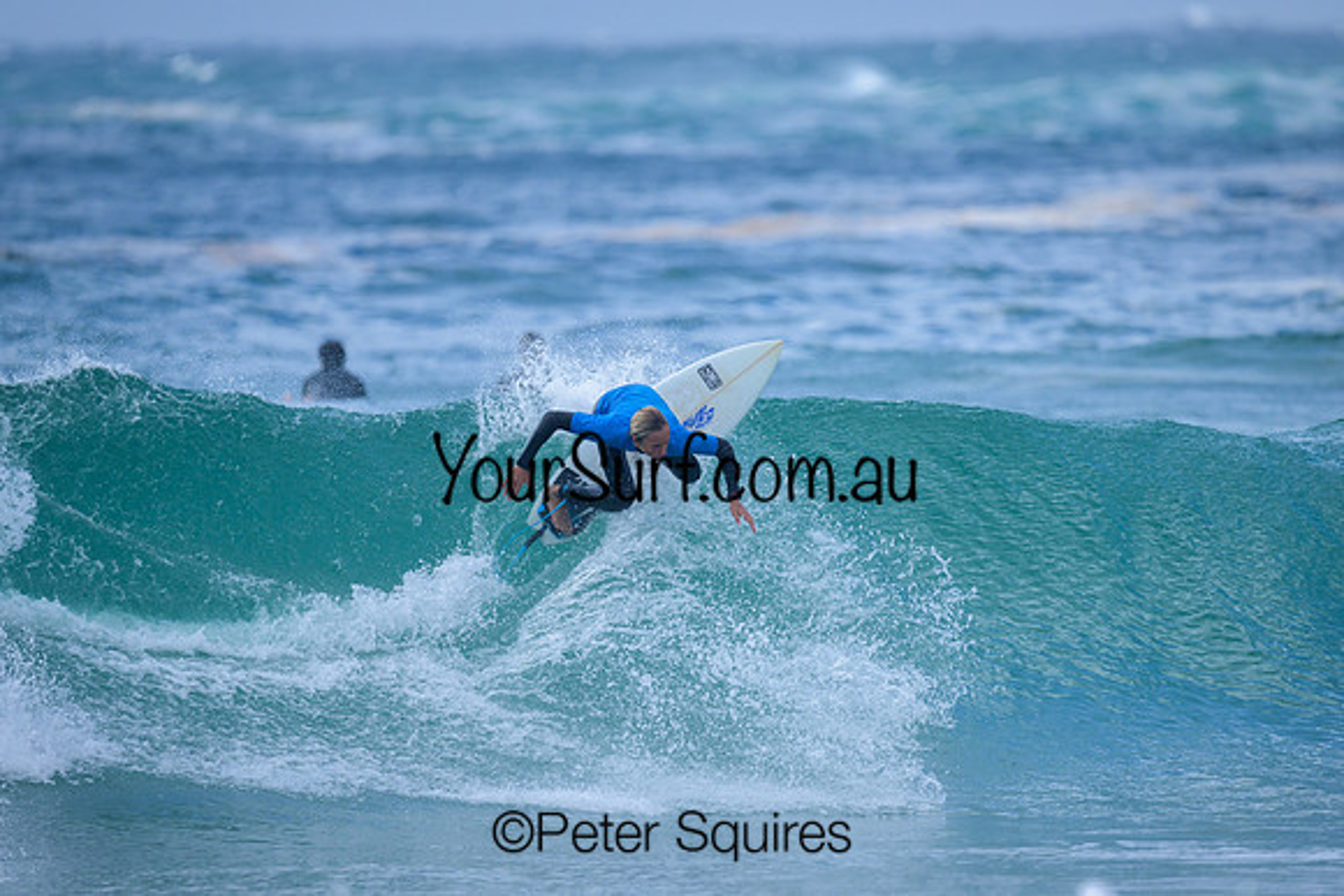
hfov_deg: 2.6
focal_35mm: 800
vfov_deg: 1.7
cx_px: 672
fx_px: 29872
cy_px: 448
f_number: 6.3
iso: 360
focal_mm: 800
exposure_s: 1/2000
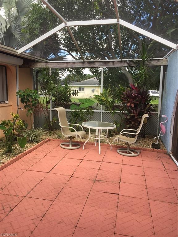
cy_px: 118
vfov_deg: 61.7
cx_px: 89
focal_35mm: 29
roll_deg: +0.0
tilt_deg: -7.4
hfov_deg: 48.2
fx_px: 199
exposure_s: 1/314
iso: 32
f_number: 2.2
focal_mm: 4.15
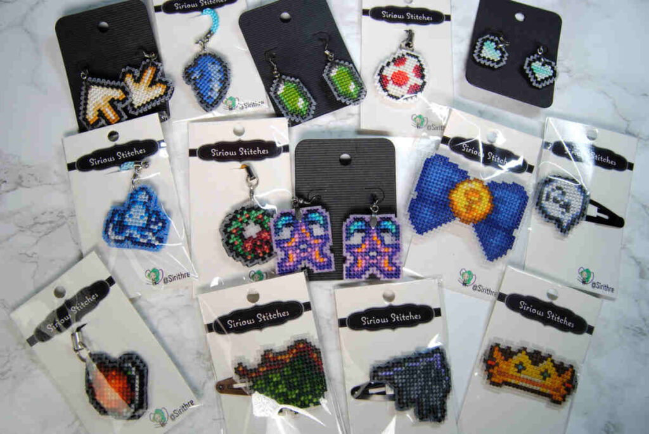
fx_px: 487
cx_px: 324
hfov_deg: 67.3
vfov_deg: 48.0
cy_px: 217
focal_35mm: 27
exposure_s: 1/40
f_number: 8
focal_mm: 18
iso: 200
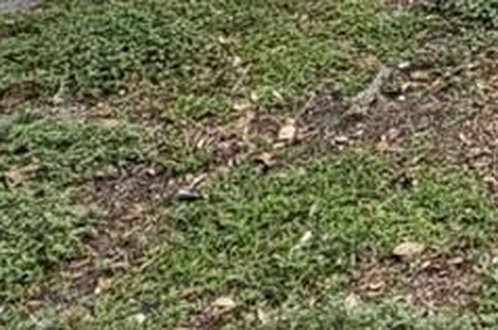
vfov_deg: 10.9
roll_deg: +0.6
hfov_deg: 17.3
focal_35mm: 98
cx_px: 879
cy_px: -551
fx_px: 1354
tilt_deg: -1.0
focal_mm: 2.22
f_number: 2.2
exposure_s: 1/121
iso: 80
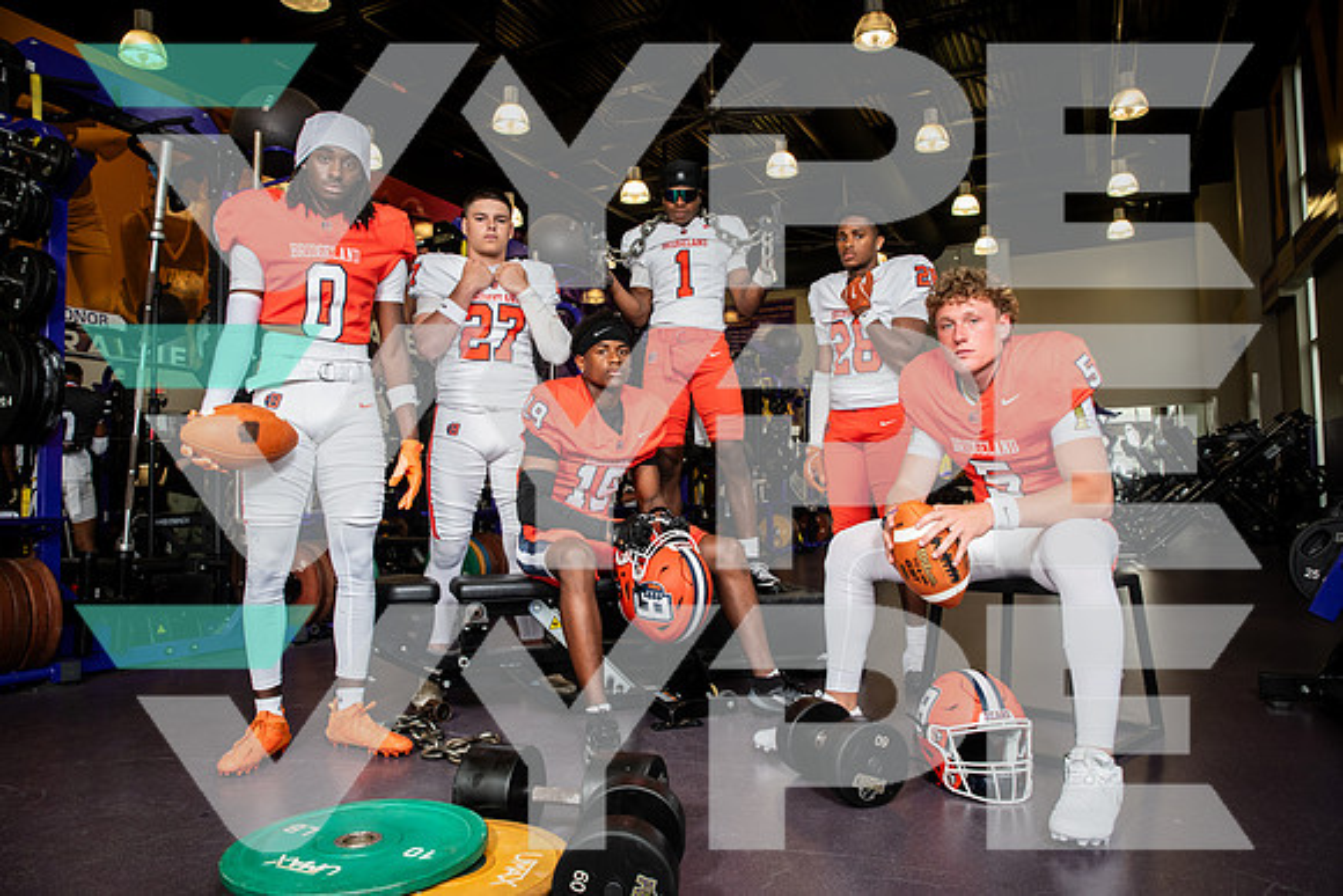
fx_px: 896
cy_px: 448
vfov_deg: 53.2
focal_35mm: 24
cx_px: 672
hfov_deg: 73.7
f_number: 5.6
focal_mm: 24
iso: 500
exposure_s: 1/250
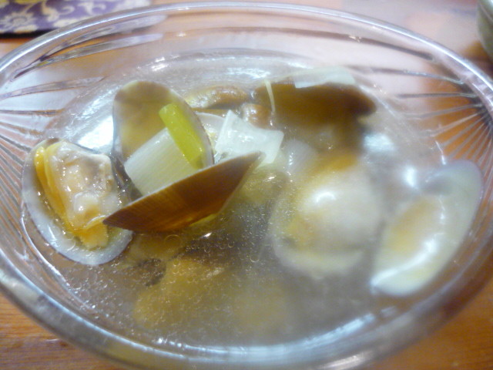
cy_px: 185
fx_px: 470
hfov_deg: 55.4
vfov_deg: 42.9
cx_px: 246
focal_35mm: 33
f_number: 2.8
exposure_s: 1/15
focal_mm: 5.5
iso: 400
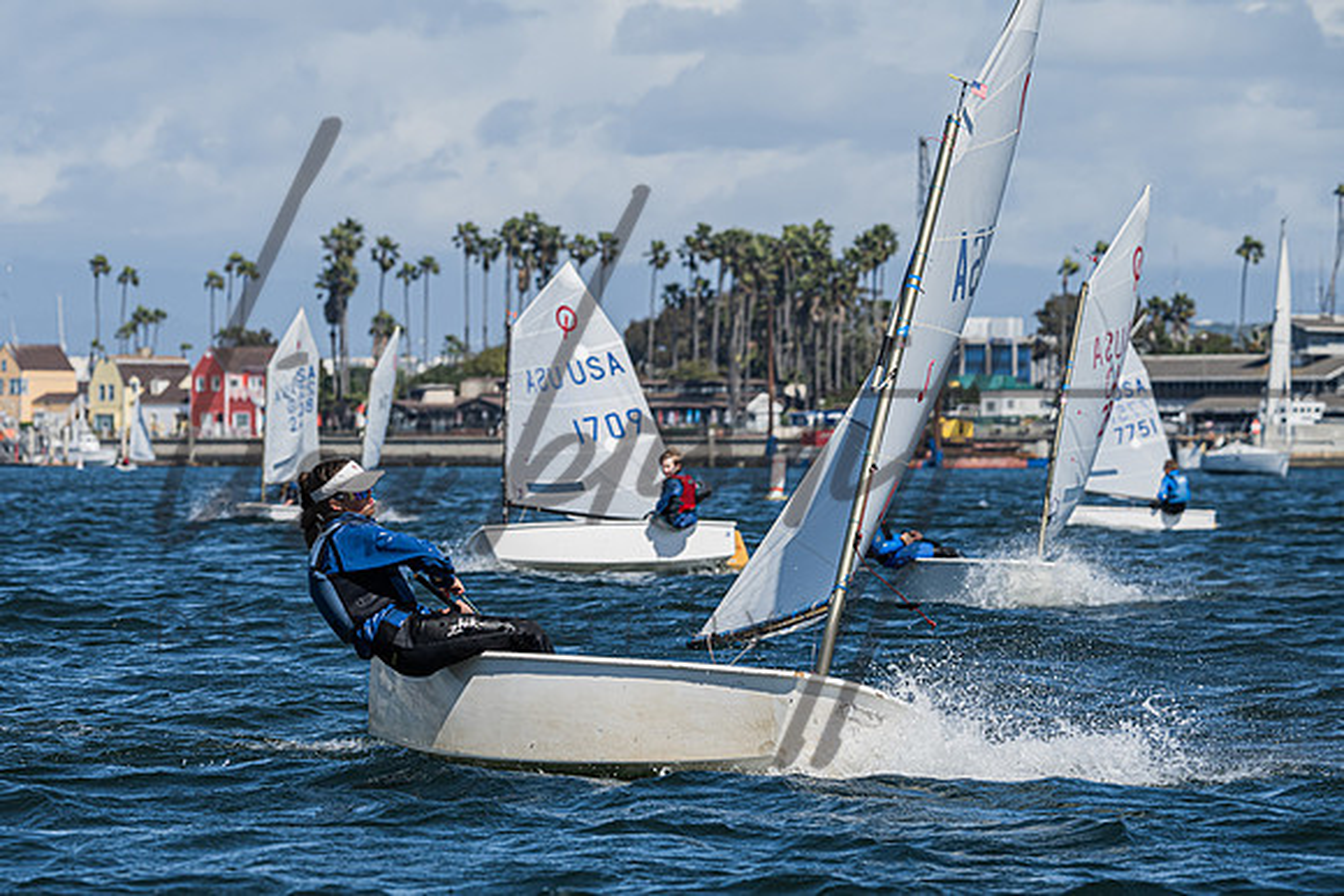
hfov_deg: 8.2
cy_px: 595
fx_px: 9404
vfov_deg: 5.5
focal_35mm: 252
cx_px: 434
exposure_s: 1/1250
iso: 320
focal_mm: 185
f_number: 9
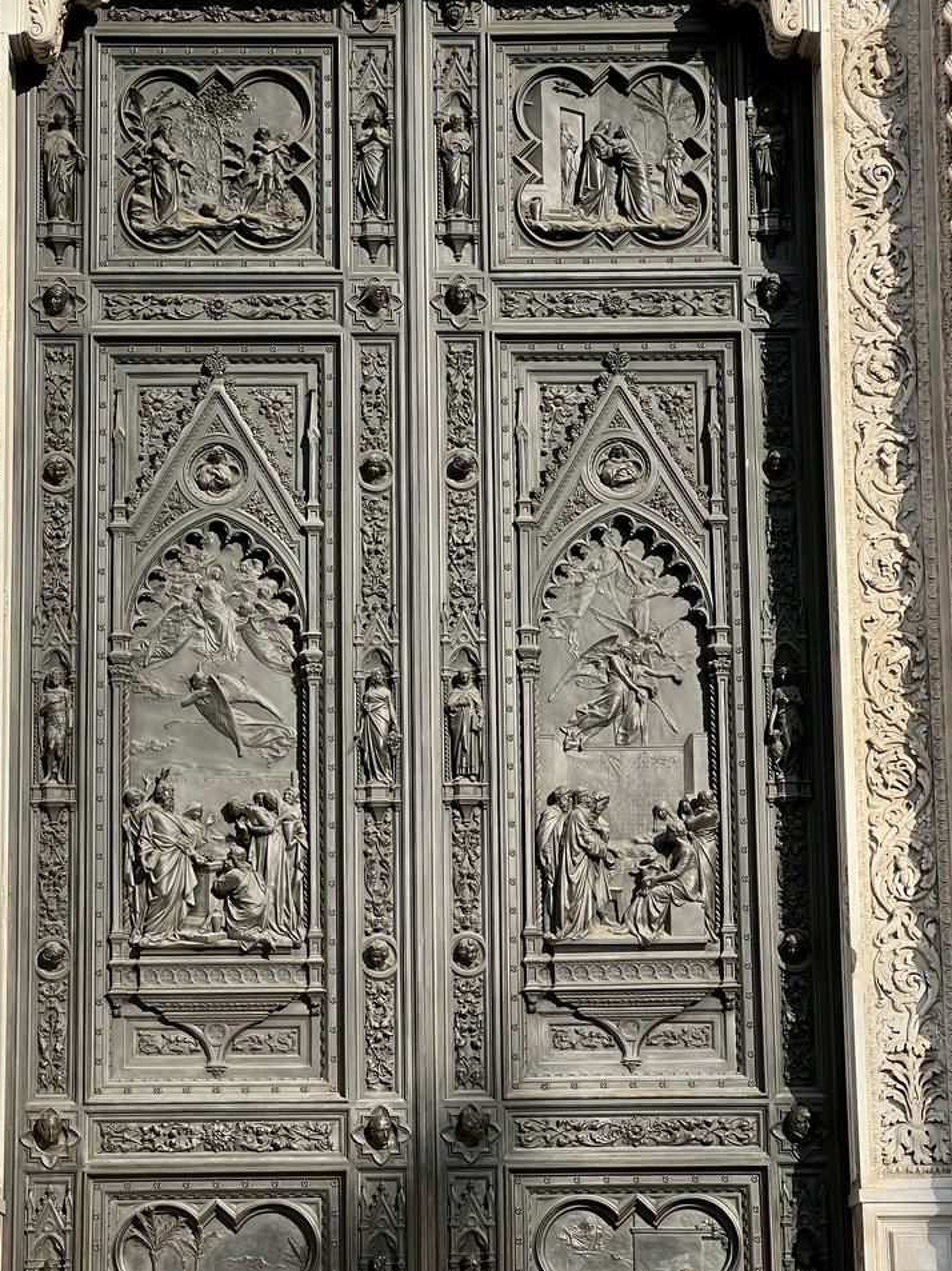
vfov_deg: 20.2
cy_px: 704
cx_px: 420
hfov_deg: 15.2
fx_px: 3559
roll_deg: +0.7
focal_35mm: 97
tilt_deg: +12.1
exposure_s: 1/536
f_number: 2.8
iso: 32
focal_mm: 9
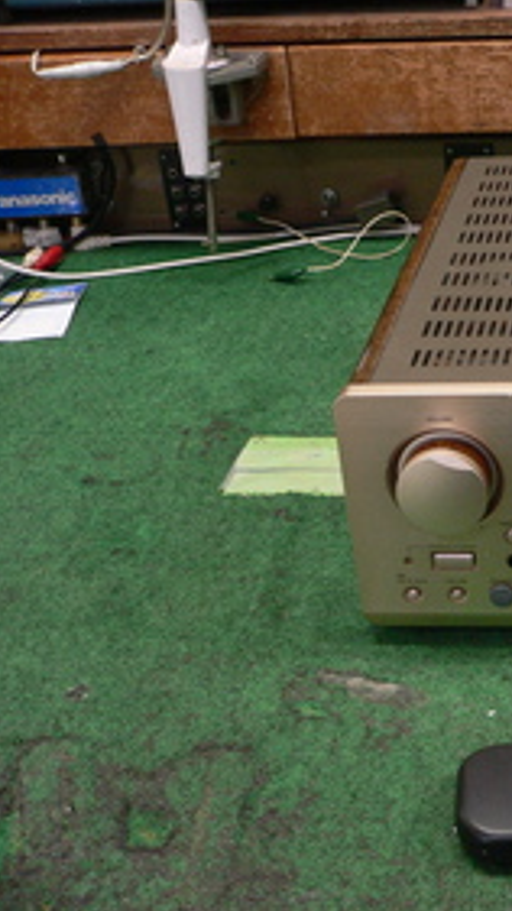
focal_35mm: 53
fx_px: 1280
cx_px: 606
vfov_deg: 39.2
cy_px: 456
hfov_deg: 21.1
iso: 200
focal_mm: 6
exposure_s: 1/20
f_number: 2.8
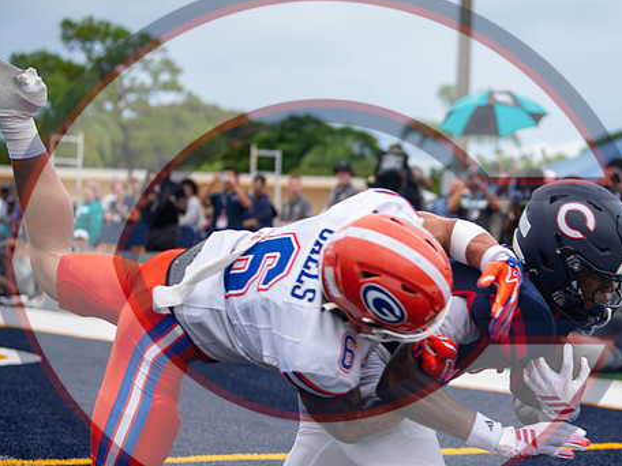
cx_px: 449
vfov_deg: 13.2
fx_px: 2012
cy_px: 222
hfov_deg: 17.5
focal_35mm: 112
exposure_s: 1/1000
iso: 64
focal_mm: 70
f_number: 2.8
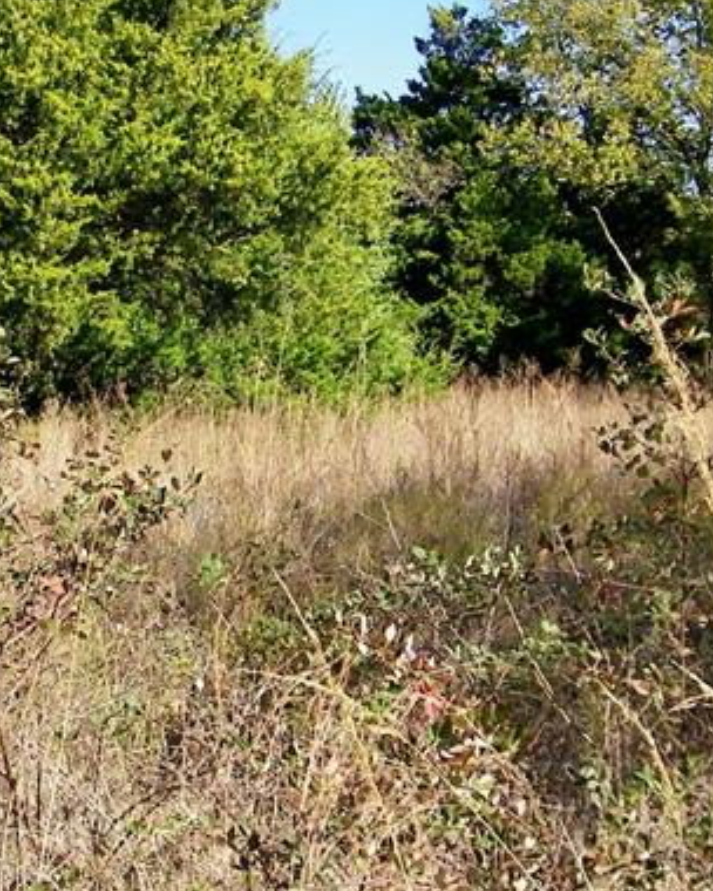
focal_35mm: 79
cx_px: 239
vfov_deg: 24.0
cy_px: 591
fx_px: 2084
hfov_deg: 19.4
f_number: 7.2
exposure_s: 1/125
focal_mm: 5.4
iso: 80
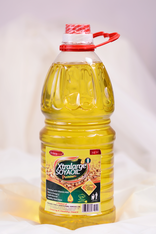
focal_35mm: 85
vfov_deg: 23.9
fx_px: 552
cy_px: 117
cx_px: 78
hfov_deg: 16.1
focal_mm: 85
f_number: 4
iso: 80
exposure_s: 1/200
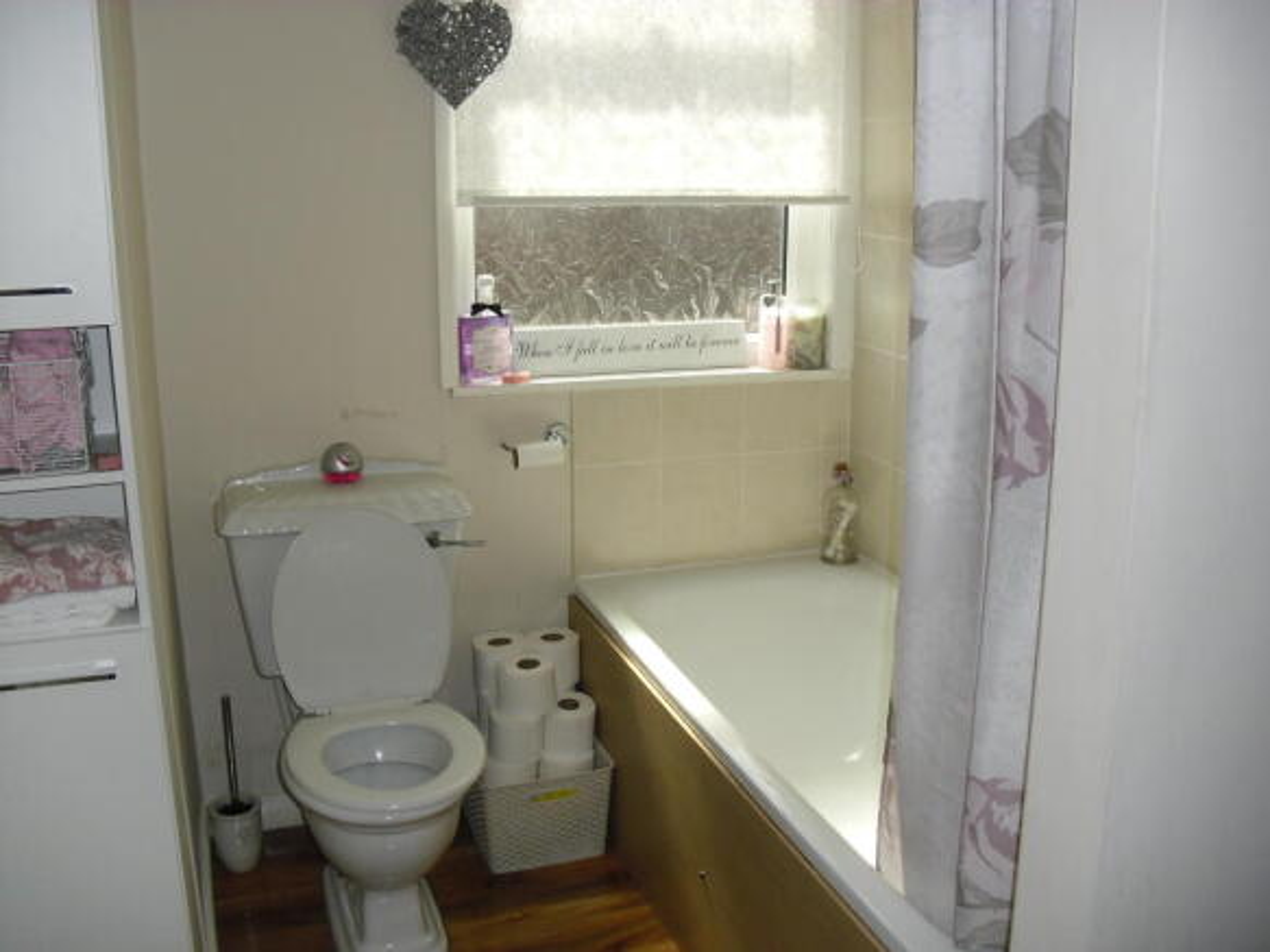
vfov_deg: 39.6
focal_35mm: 36
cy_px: 476
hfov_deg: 51.4
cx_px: 635
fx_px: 1321
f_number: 3.1
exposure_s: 1/400
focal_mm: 6.3
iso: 80
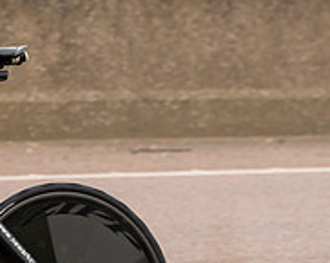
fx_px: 3003
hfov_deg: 6.2
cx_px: -260
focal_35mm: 308
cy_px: 27
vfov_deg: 5.0
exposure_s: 1/1000
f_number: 3.5
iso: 500
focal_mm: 70
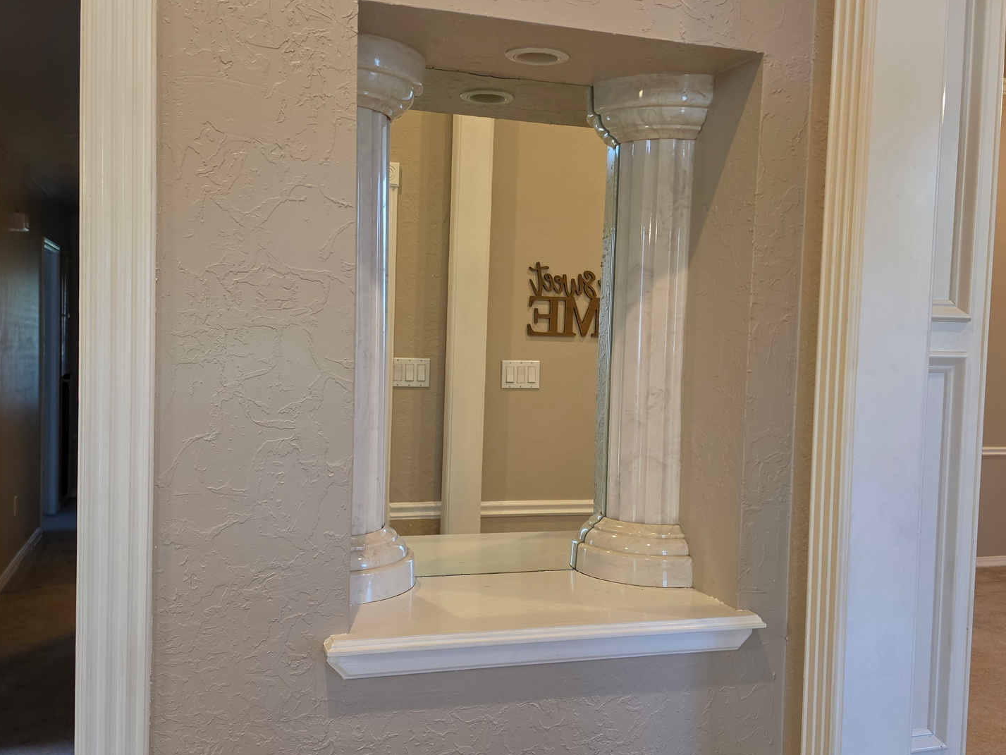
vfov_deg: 42.9
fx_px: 959
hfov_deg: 55.3
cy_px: 409
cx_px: 527
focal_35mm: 33
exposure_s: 1/120
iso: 200
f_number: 1.4
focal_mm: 6.5
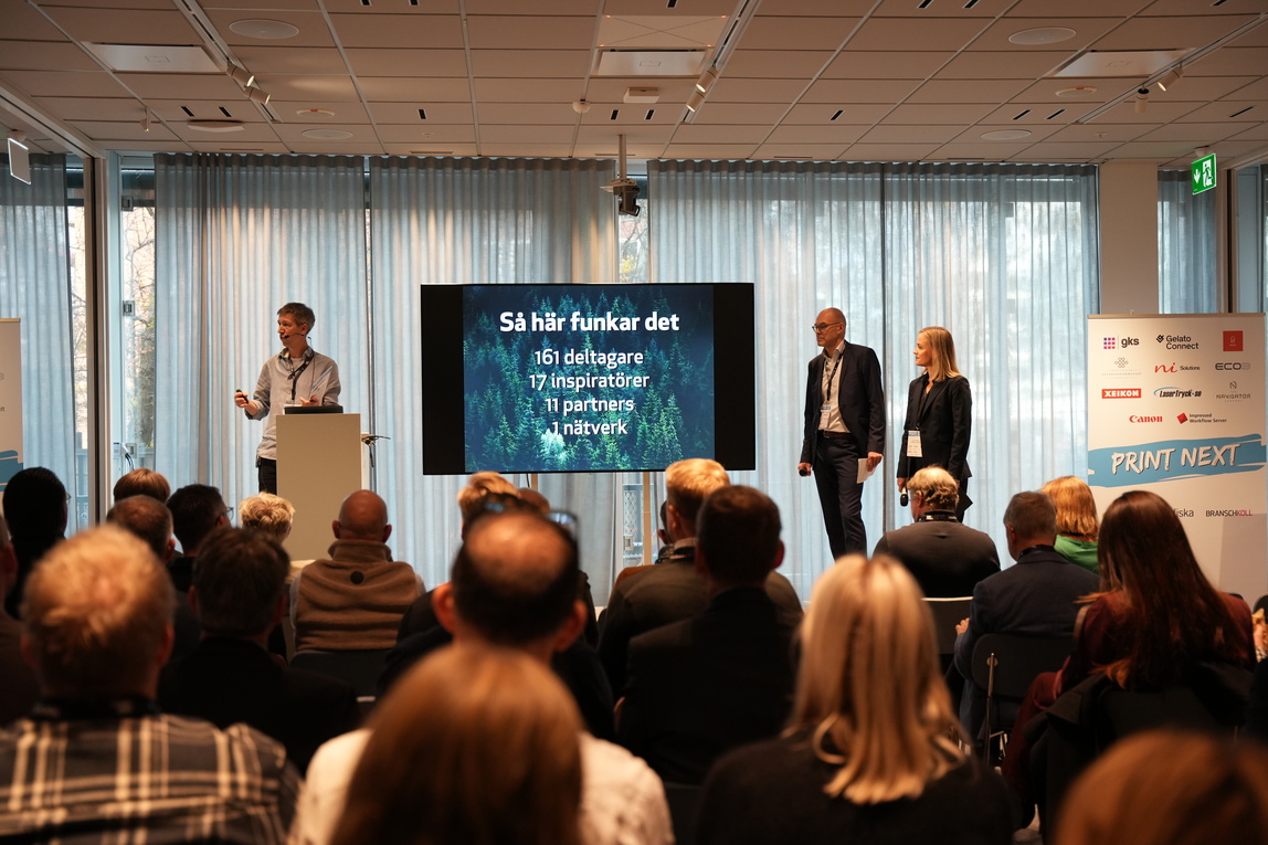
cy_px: 422
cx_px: 634
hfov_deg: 44.2
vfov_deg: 30.3
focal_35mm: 44
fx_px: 1560
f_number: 3.2
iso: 1600
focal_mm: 44.3
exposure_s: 1/160
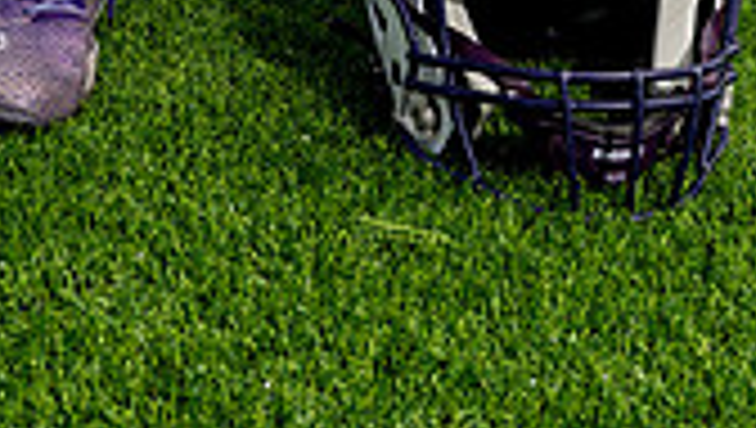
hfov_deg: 19.0
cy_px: -581
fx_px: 2248
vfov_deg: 9.7
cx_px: 554
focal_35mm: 112
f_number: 8
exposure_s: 1/250
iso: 100
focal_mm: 40
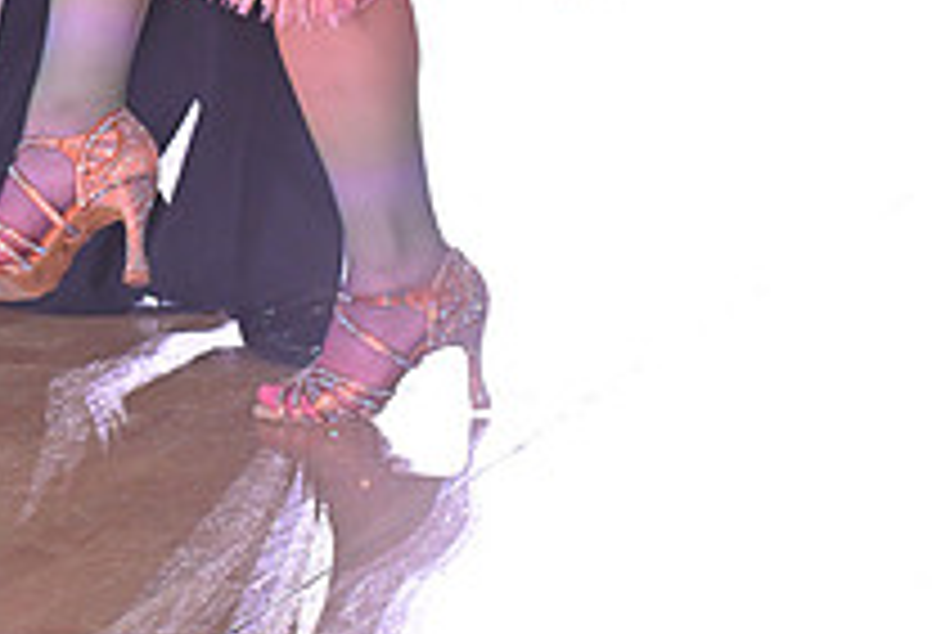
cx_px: 164
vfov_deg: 4.1
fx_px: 8714
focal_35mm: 330
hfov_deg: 6.2
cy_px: -589
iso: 2000
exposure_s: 1/320
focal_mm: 120
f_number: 5
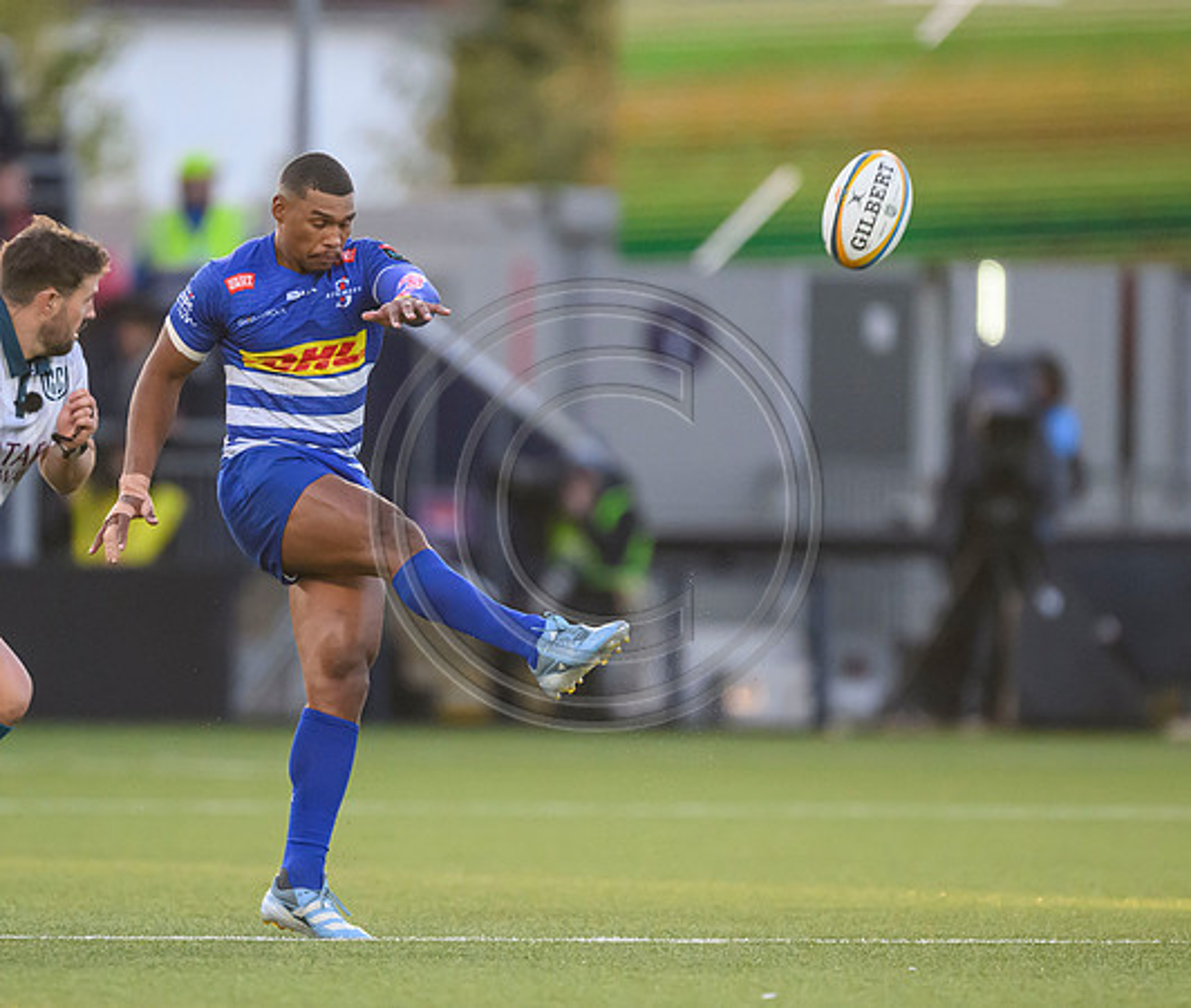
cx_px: 431
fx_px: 30684
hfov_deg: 2.2
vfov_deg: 1.9
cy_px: 498
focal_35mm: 851
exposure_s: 1/2500
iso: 4000
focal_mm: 560
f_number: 4
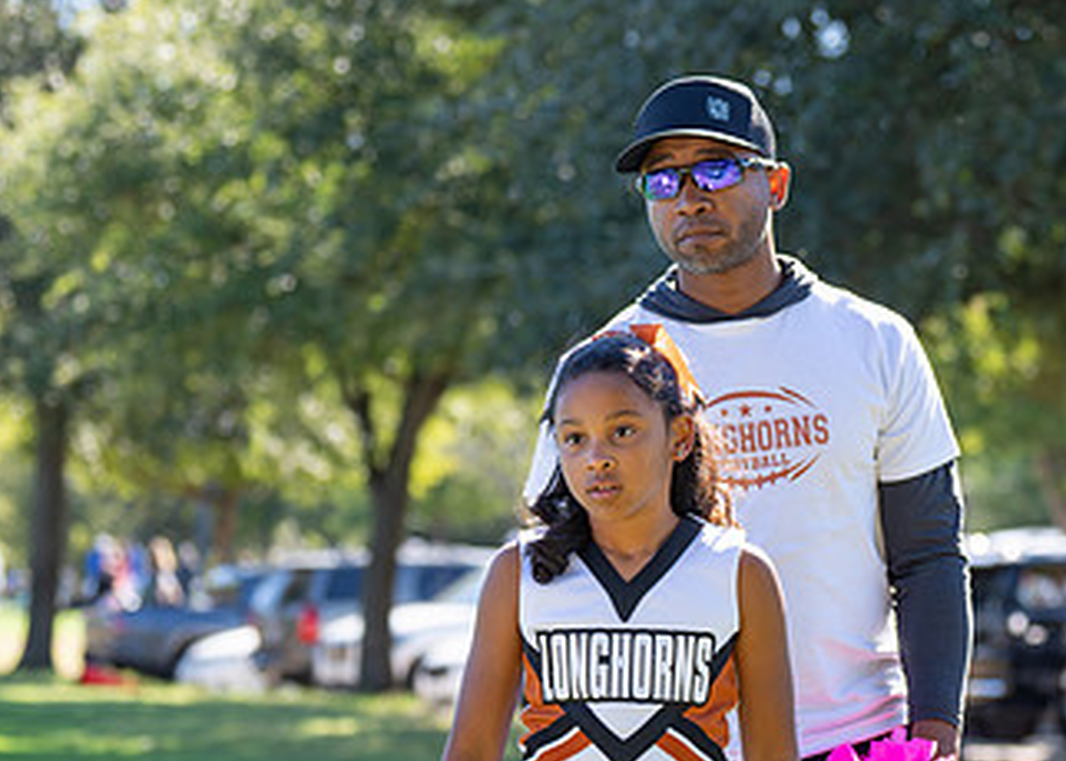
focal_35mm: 159
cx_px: 727
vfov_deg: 9.0
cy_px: 512
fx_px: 4814
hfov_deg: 12.6
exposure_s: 1/1000
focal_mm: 70
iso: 200
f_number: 2.8
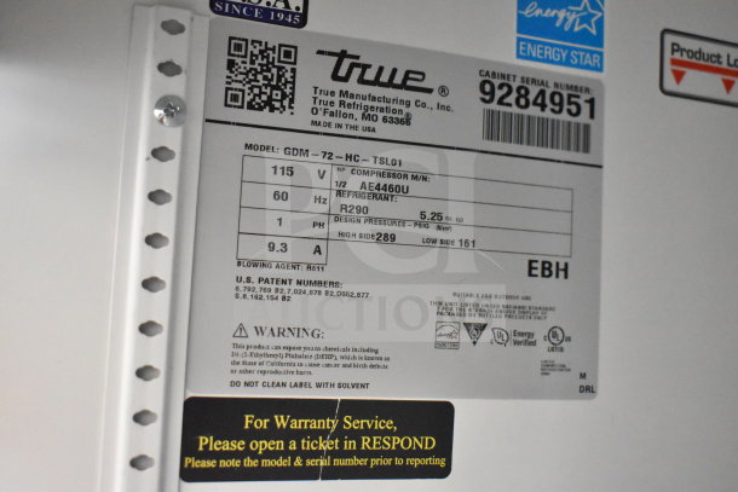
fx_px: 892
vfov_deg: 30.9
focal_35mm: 44
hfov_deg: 45.0
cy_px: 246
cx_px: 369
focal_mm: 29
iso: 11400
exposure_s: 1/50
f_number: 4.2
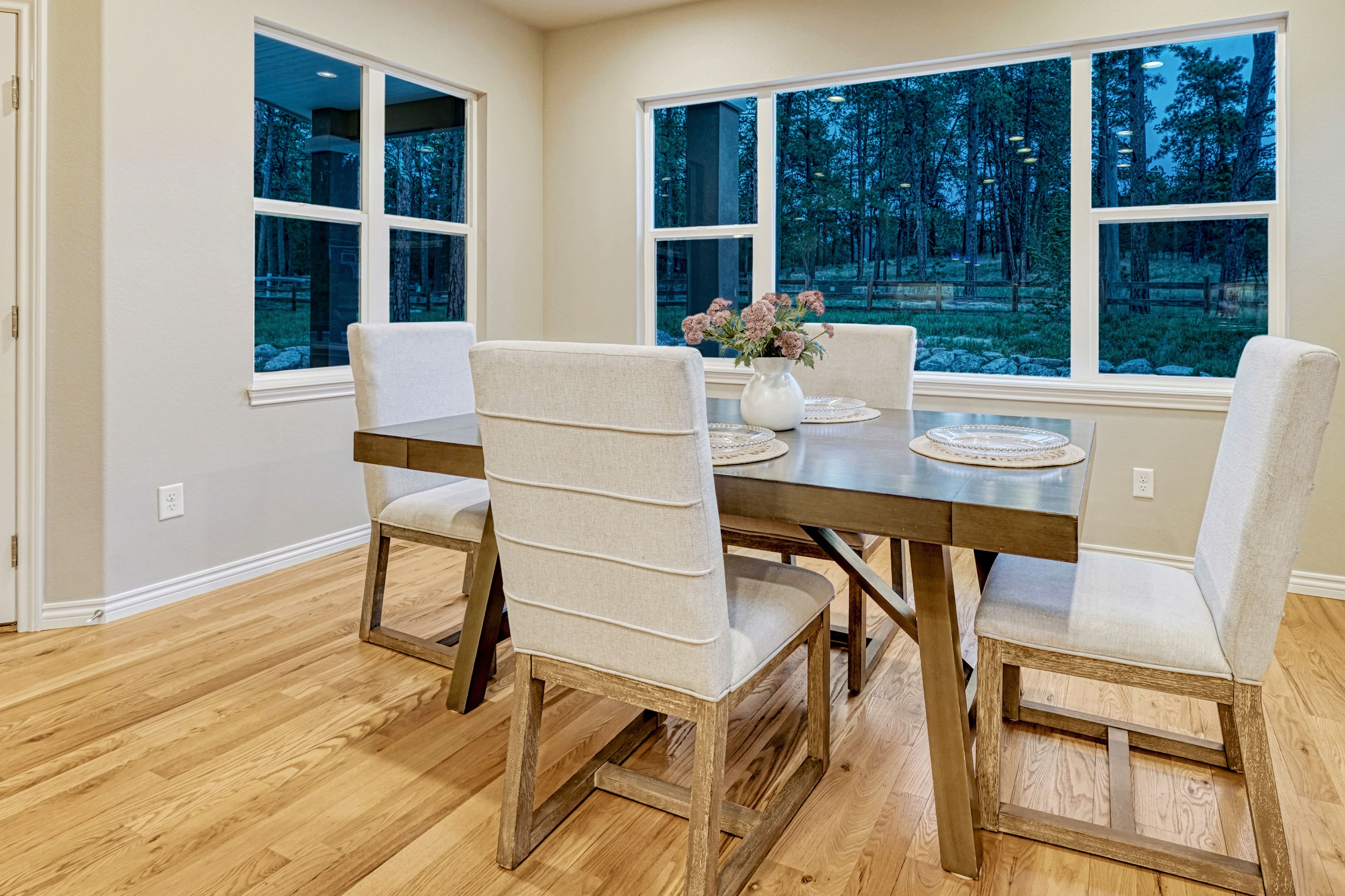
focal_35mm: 18
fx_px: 672
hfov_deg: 89.4
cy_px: 338
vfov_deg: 66.4
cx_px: 769
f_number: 8
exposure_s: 1/4
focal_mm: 14
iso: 800
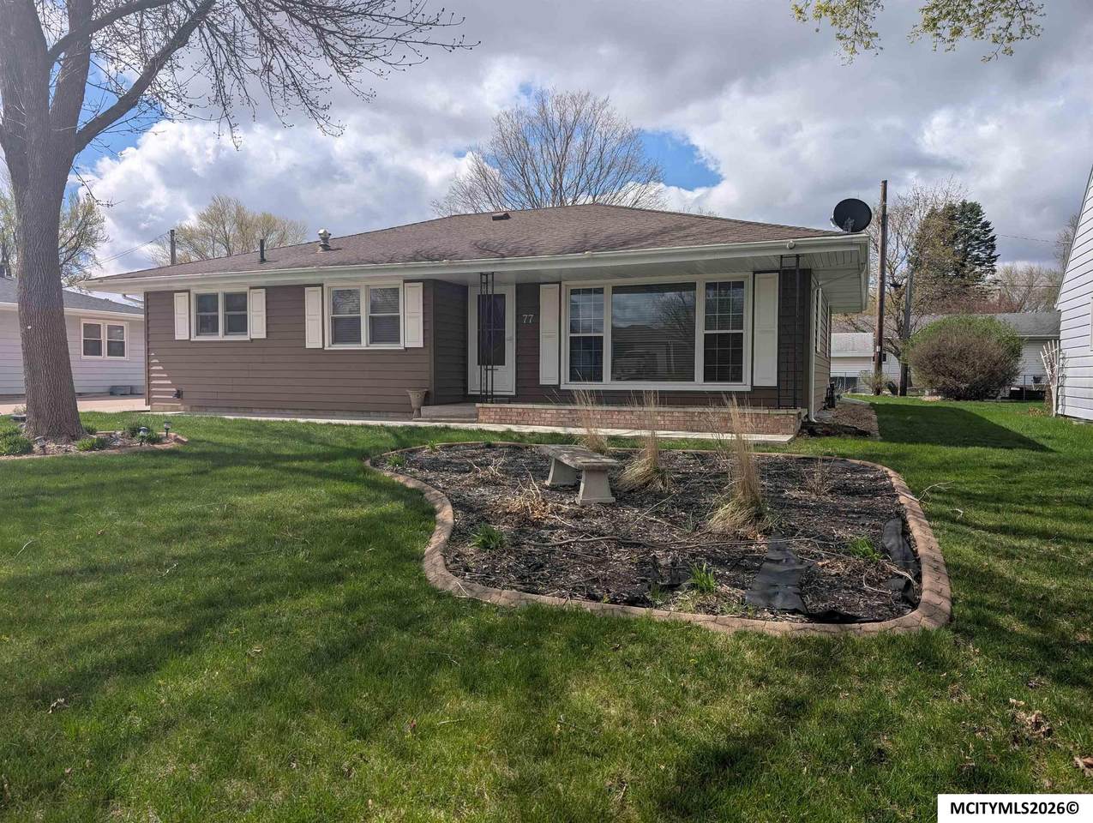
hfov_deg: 71.5
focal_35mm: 24
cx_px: 546
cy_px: 412
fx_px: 759
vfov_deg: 56.9
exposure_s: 1/1458
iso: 20
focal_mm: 6.9
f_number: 1.68
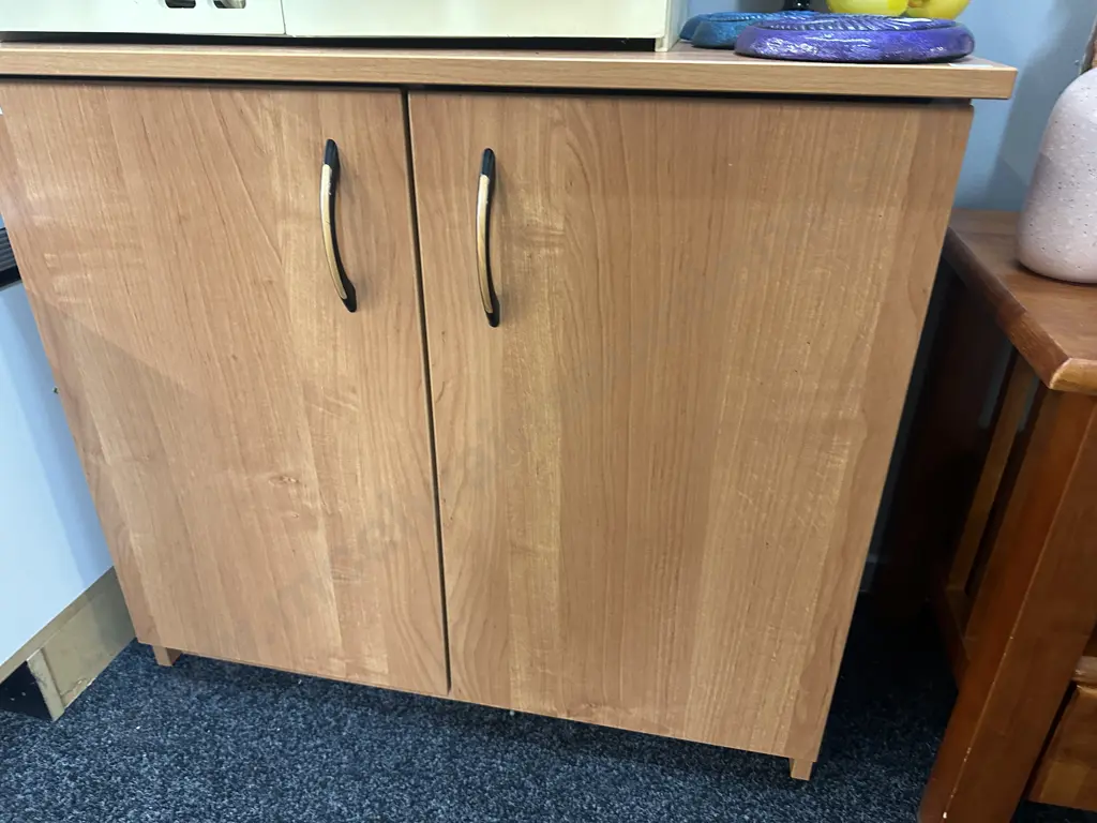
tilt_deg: -27.2
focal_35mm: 24
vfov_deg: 56.8
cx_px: 548
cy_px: 412
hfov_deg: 71.6
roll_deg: +0.5
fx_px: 761
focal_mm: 6.86
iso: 500
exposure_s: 1/50
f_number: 1.78
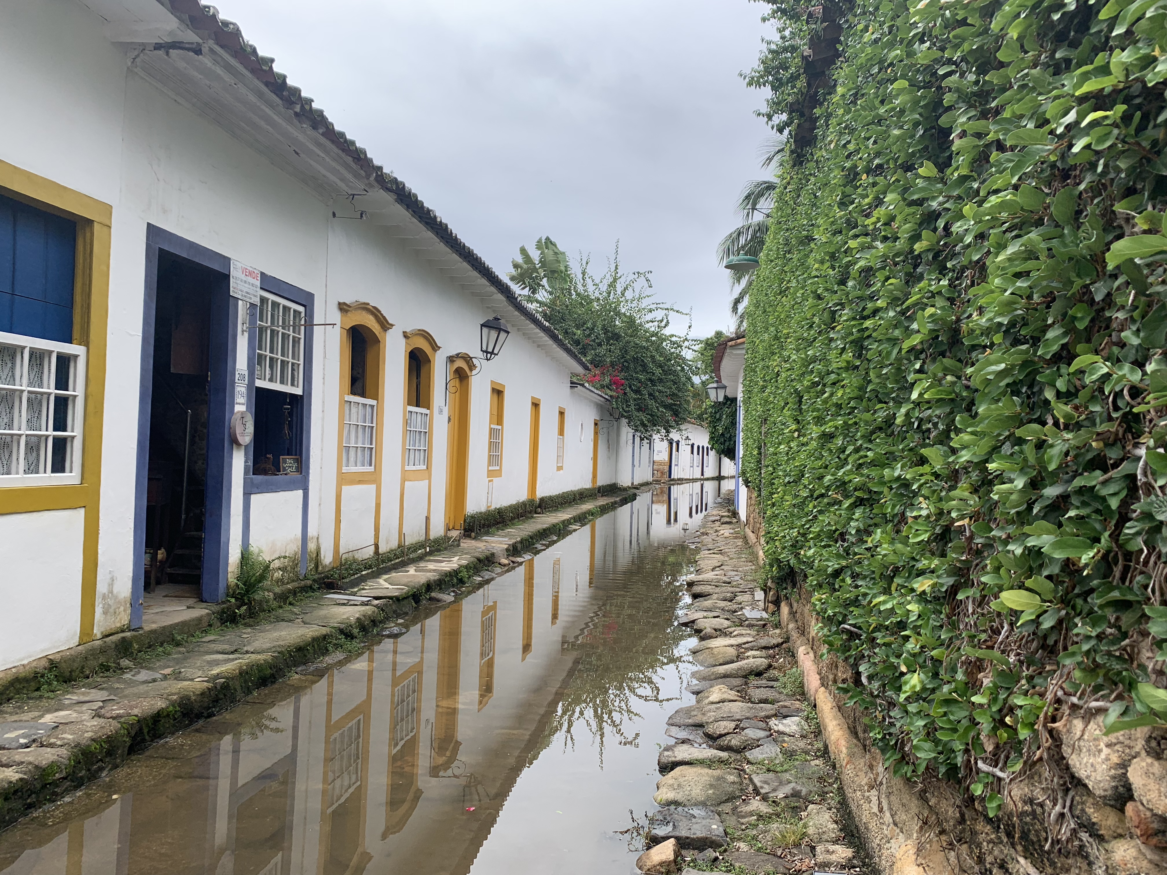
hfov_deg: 67.3
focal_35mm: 26
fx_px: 877
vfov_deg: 53.1
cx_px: 584
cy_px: 438
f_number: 1.8
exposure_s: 1/605
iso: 25
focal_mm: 4.25
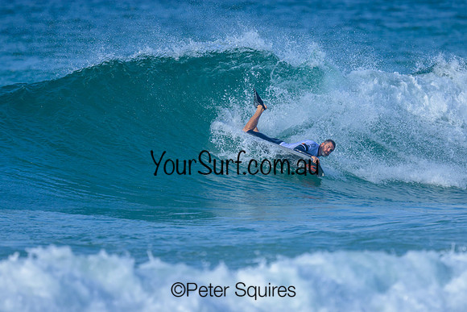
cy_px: 176
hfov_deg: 1.9
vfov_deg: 1.3
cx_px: 225
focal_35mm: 1100
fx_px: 14274
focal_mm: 800
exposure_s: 1/2000
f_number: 6.3
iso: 400
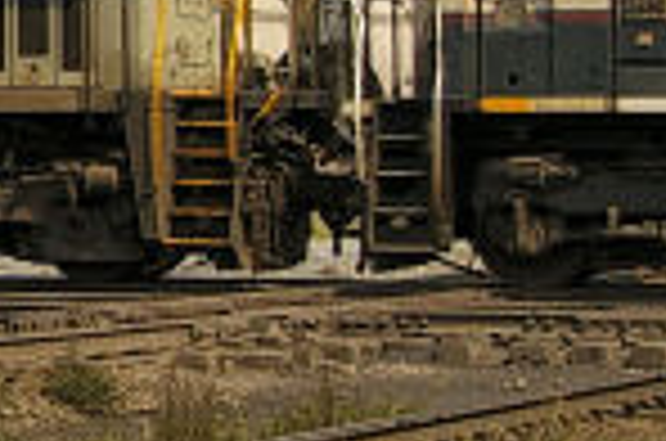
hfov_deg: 13.8
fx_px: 2363
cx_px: -634
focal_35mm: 128
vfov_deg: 10.5
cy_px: -58
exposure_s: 1/3000
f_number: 4
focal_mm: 21
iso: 200
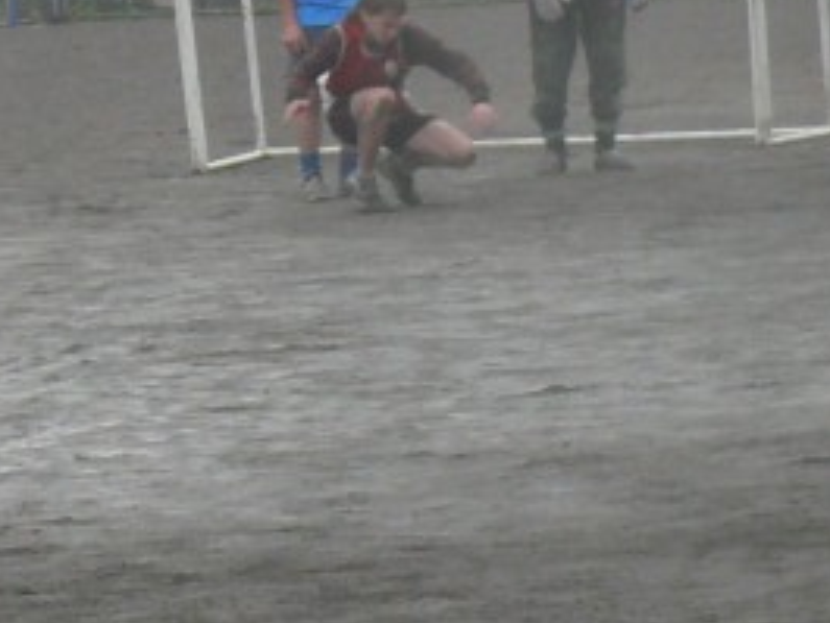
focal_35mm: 340
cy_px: -72
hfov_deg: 5.8
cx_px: 172
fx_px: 8156
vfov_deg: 4.4
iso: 200
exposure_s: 1/125
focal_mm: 16.6
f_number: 3.2
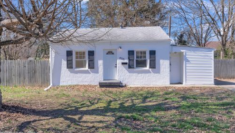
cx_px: 117
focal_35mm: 37
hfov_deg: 54.0
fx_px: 231
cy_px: 61
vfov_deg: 32.0
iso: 160
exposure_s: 1/500
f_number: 4
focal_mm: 35
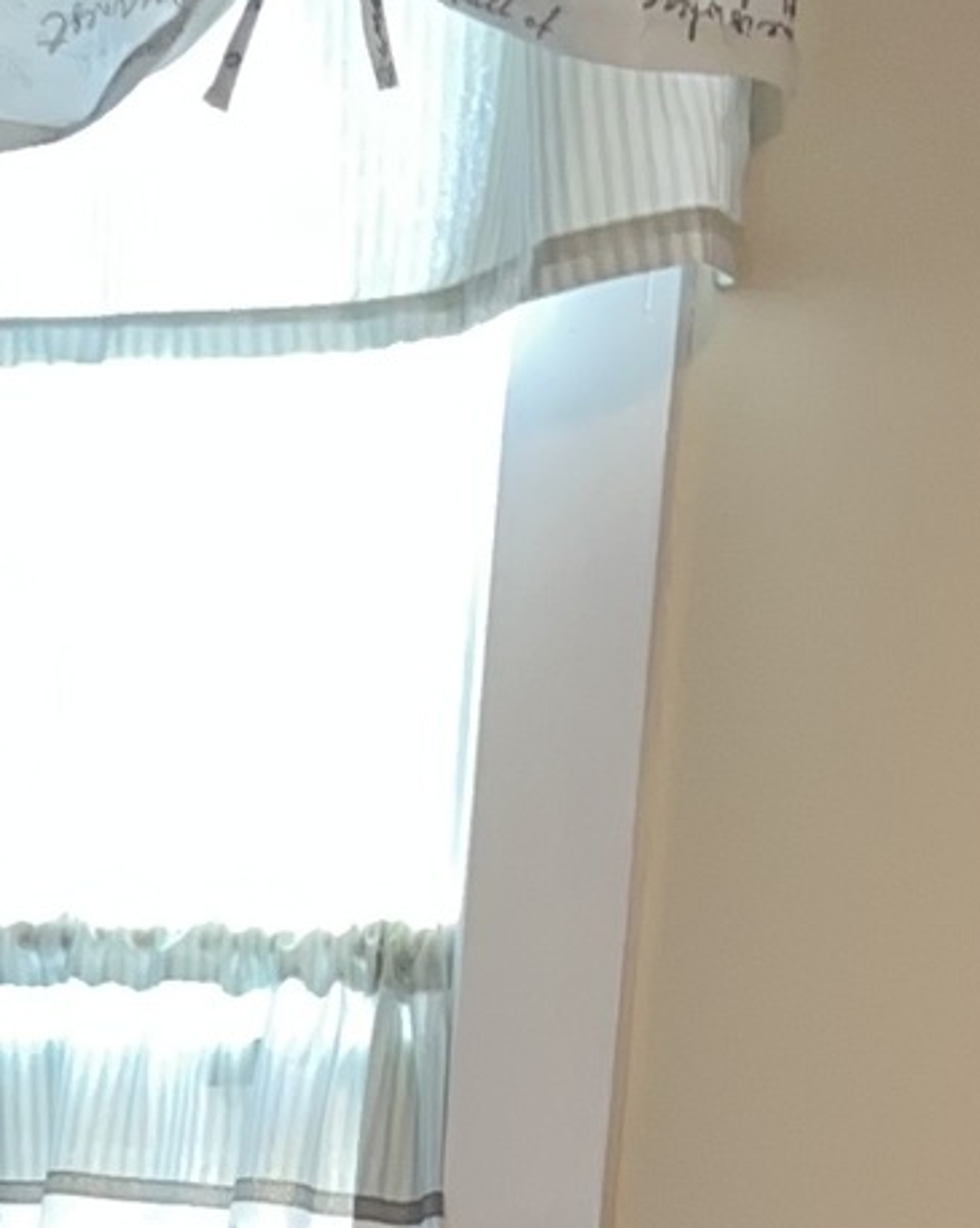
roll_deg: -1.4
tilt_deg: -17.3
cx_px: -440
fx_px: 4645
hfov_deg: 11.6
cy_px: 2429
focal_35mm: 128
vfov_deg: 13.1
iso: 64
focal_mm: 5.7
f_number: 1.5
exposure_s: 1/17
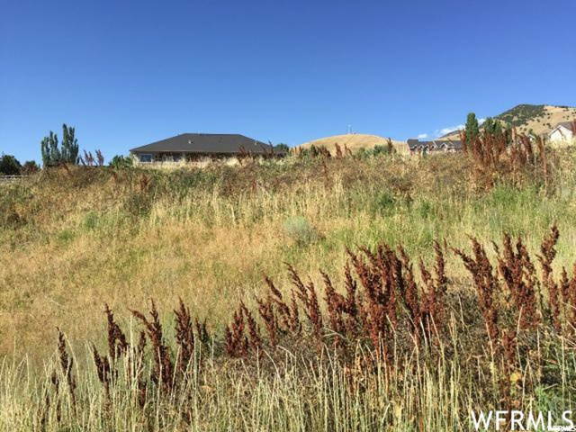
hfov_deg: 61.7
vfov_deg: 48.2
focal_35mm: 29
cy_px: 216
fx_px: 483
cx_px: 288
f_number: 2.2
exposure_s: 1/1721
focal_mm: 4.15
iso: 32
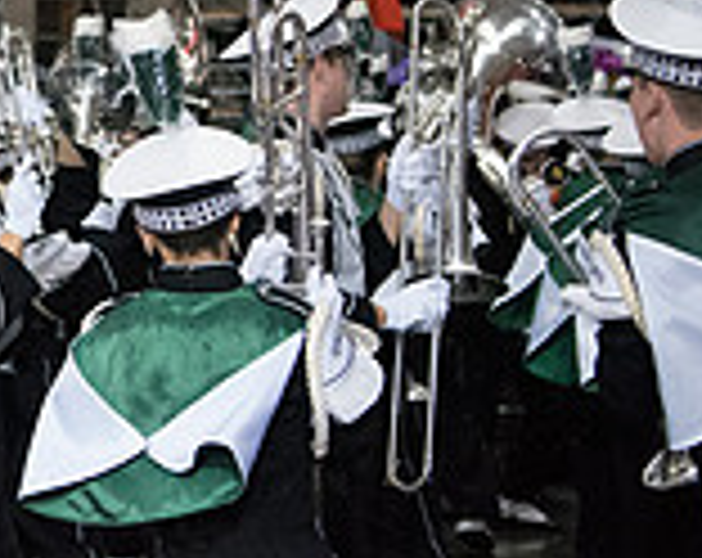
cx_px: -360
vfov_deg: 10.9
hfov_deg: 13.0
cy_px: 97
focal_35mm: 140
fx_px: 2901
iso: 10000
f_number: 2.8
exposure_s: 1/4000
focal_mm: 40
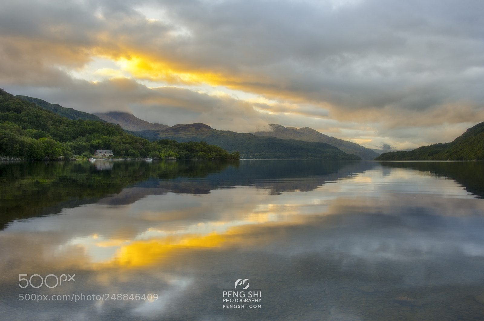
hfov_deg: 53.2
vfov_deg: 36.7
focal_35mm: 36
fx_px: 483
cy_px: 160
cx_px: 242
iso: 100
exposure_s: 1/5
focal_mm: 24
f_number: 22
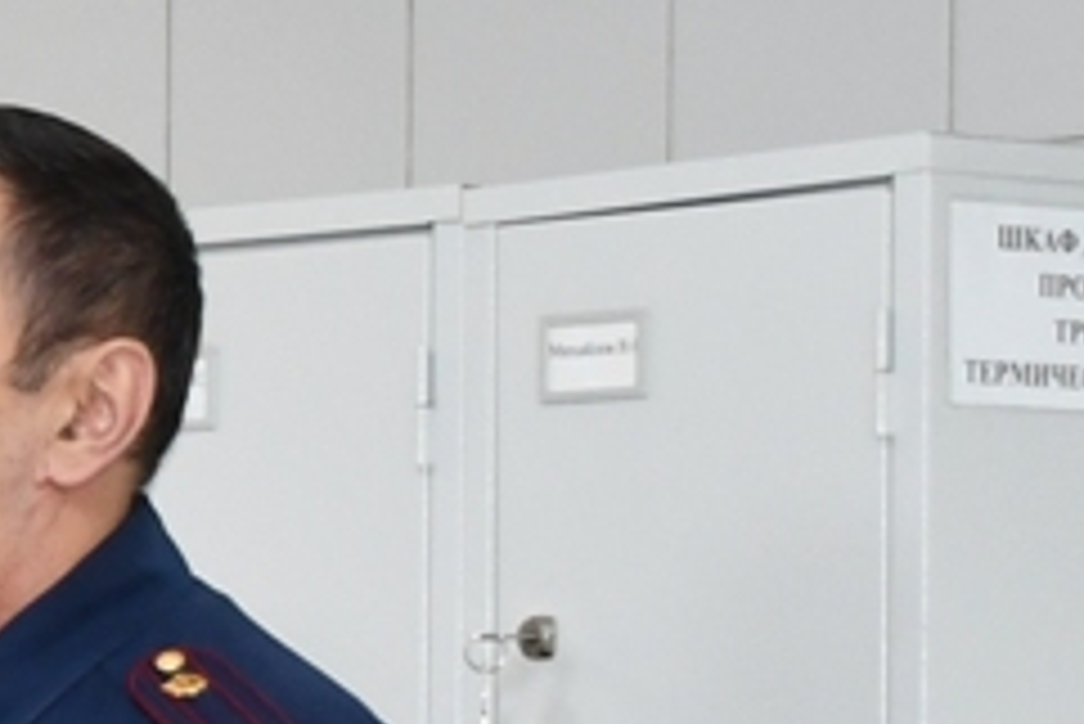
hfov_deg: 7.5
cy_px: 976
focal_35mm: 249
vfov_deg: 5.5
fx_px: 7502
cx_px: -1804
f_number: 3.8
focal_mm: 24
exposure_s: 1/60
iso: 720
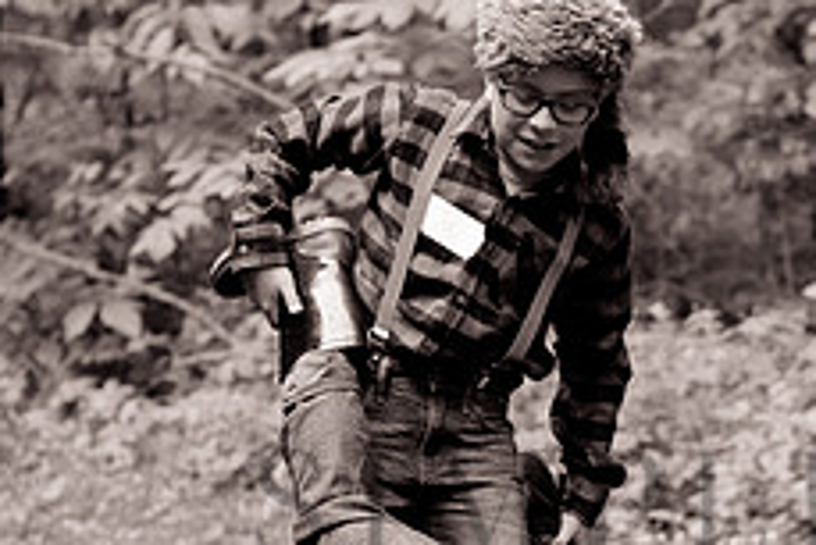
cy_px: 607
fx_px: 3765
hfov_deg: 12.3
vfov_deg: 8.2
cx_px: 633
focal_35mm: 166
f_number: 3.2
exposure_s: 1/1250
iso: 400
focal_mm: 50
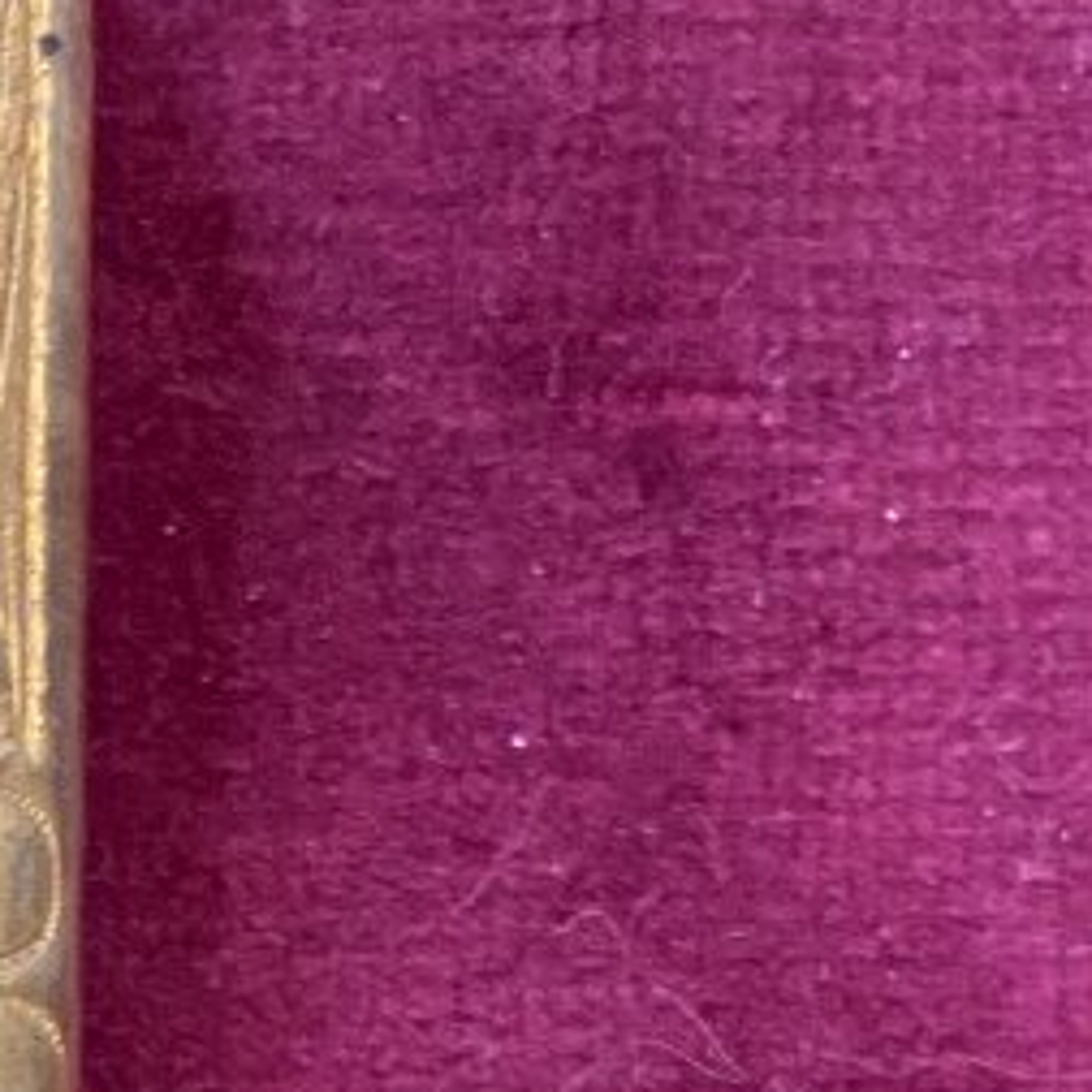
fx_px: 3747
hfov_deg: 15.6
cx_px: -410
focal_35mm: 105
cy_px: 1468
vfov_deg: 15.7
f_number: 1.8
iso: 400
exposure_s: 1/50
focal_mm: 4.25
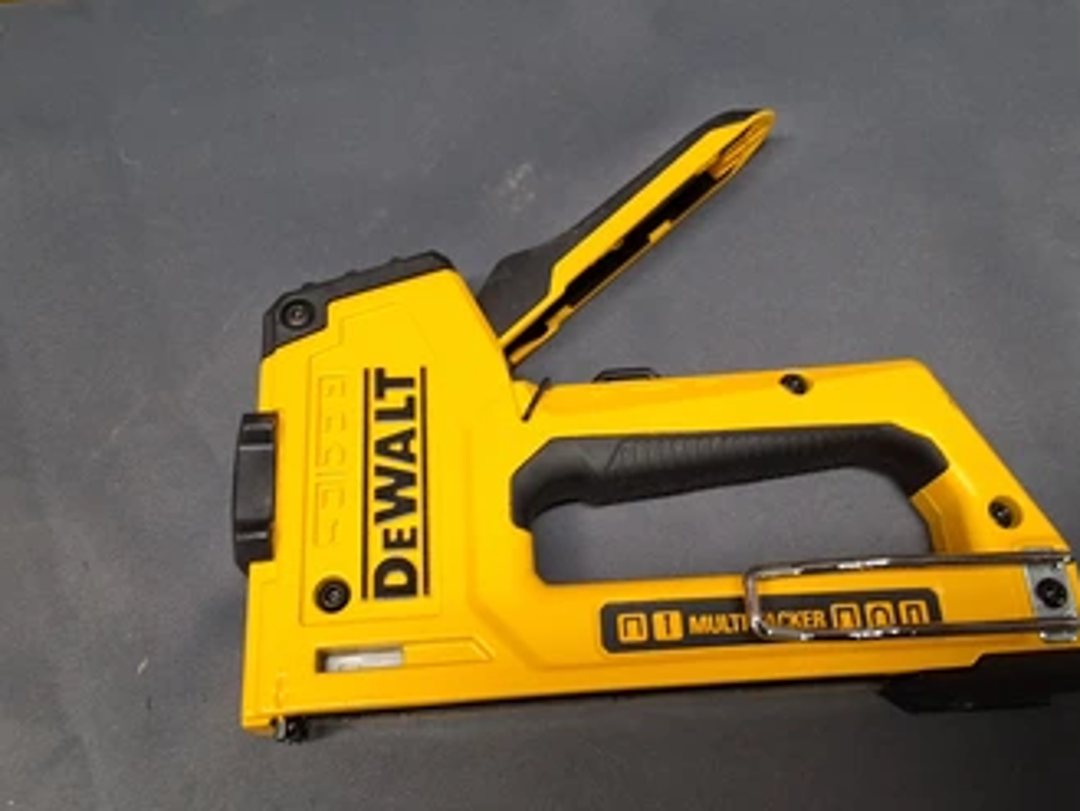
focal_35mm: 34
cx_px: 578
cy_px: 332
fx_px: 1061
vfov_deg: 41.7
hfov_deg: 53.9
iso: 125
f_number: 1.9
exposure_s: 1/40
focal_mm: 2.91
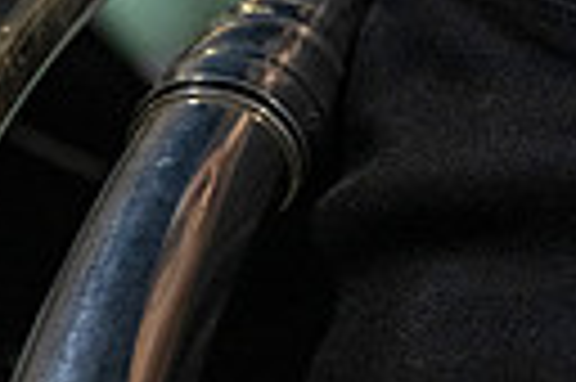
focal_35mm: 109
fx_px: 1742
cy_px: -393
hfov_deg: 16.1
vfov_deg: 11.3
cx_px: 1017
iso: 2000
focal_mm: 24
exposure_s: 1/500
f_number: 3.2
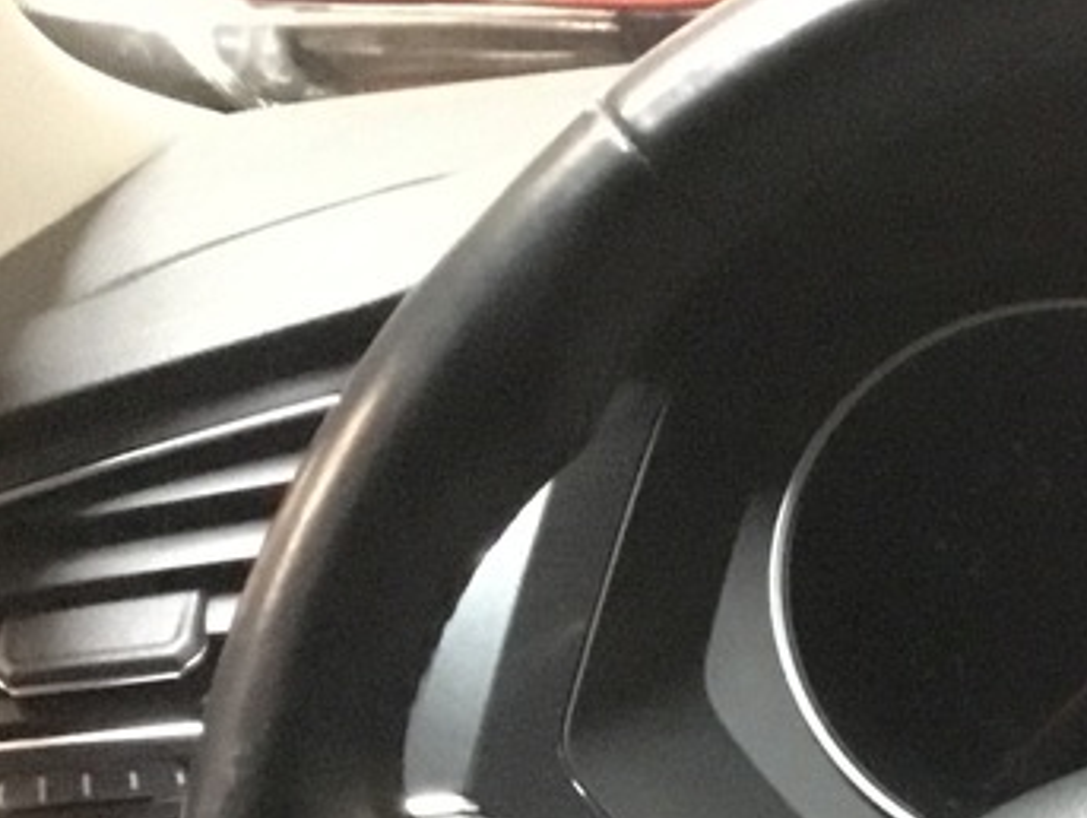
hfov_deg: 13.0
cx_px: 2228
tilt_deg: -25.9
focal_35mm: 130
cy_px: 1376
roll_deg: +1.6
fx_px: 4087
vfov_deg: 10.8
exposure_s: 1/17
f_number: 2.4
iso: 400
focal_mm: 3.3
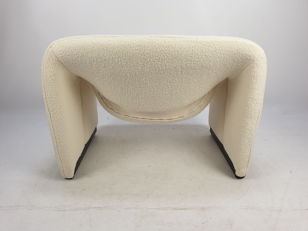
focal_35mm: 26
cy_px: 116
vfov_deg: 53.1
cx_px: 154
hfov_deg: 67.3
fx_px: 231
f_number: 2.4
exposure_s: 1/100
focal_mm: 4.3
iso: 50
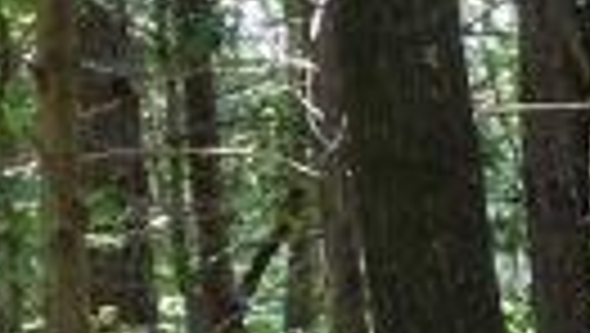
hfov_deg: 9.6
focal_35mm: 200
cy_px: 554
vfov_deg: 6.0
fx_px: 3132
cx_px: 1369
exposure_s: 1/100
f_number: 3.2
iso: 400
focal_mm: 5.3
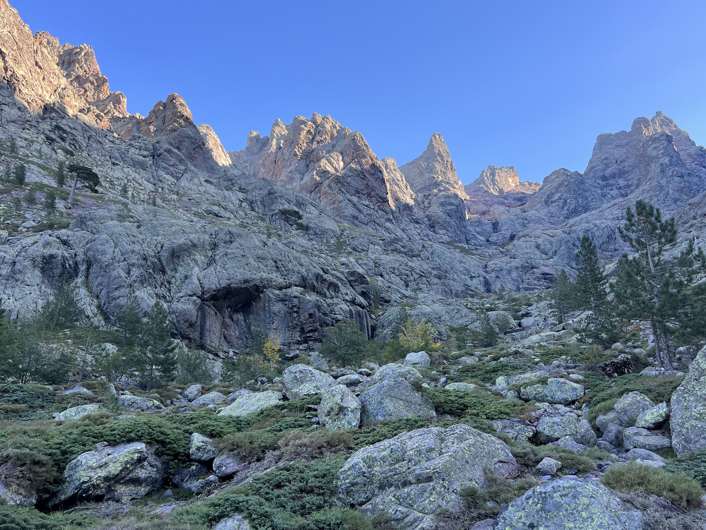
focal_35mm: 29
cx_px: 358
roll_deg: +2.5
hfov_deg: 61.6
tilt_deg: +18.3
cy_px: 260
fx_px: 592
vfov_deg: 48.2
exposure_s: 1/558
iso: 50
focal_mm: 5.7
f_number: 1.5
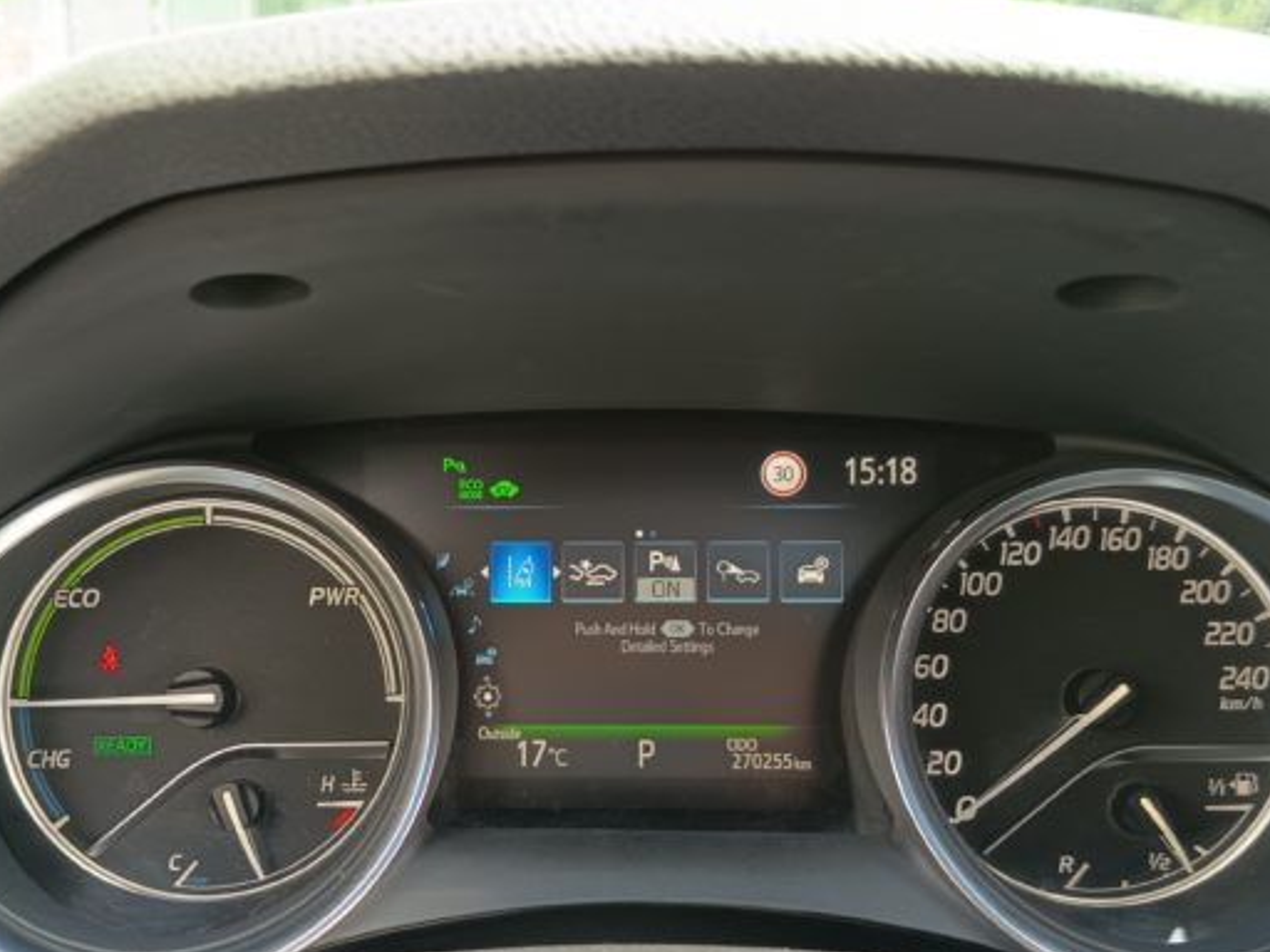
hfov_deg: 51.2
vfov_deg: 39.1
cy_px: 650
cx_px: 563
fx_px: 1321
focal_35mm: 36
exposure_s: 1/50
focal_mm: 5.27
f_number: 1.7
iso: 170
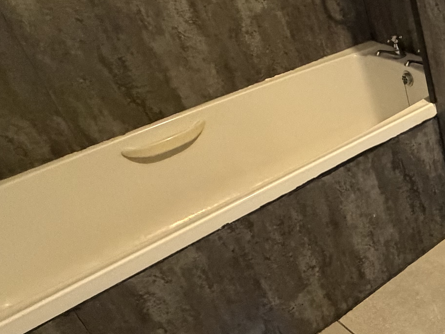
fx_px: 566
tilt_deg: -27.9
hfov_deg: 30.4
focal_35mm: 44
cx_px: 620
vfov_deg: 32.4
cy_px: 97
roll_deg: +0.8
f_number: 2.2
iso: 800
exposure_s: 1/50
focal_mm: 2.22
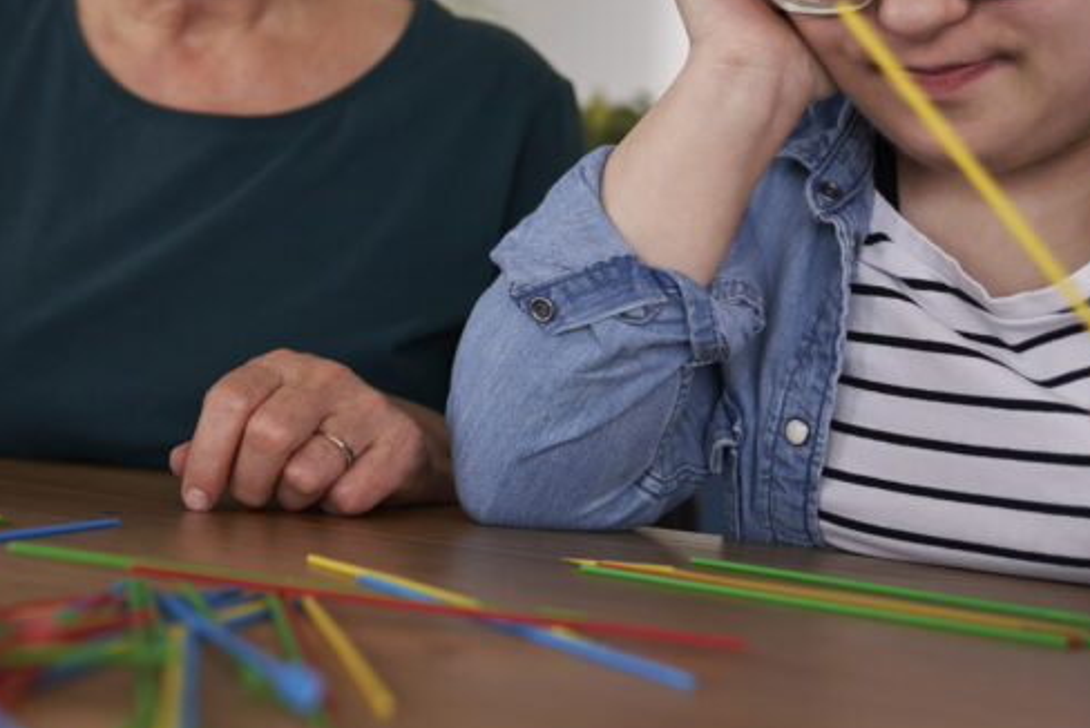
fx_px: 1969
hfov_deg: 30.9
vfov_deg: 20.7
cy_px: 131
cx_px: 444
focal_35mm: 65
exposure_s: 1/100
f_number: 2.8
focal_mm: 31
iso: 400
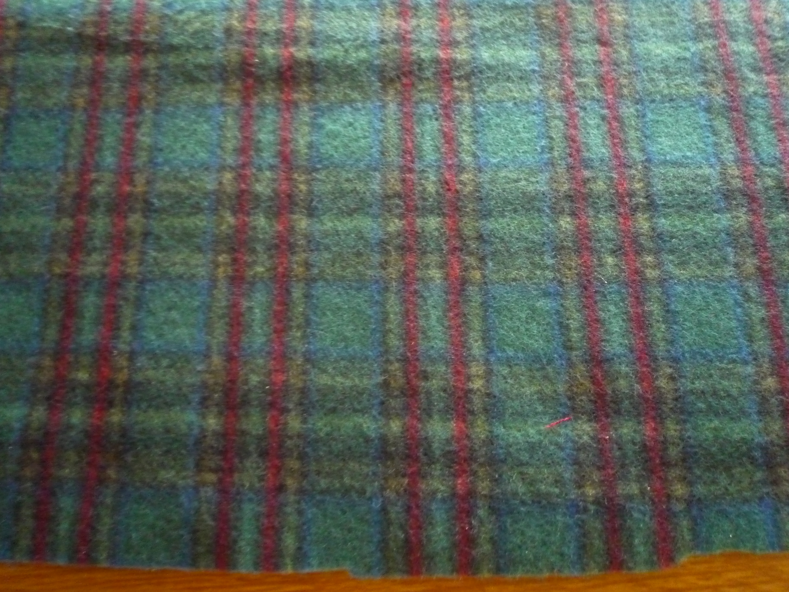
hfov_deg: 69.4
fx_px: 570
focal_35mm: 25
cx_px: 394
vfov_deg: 54.9
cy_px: 296
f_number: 2.8
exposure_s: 1/8
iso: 800
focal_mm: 4.4
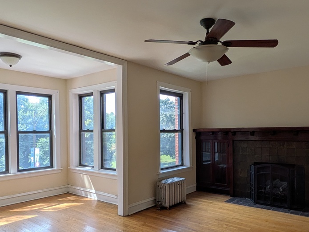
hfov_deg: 61.3
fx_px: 259
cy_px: 134
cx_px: 181
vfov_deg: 48.0
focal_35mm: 29
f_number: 2.2
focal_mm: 1.85
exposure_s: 1/143
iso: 46
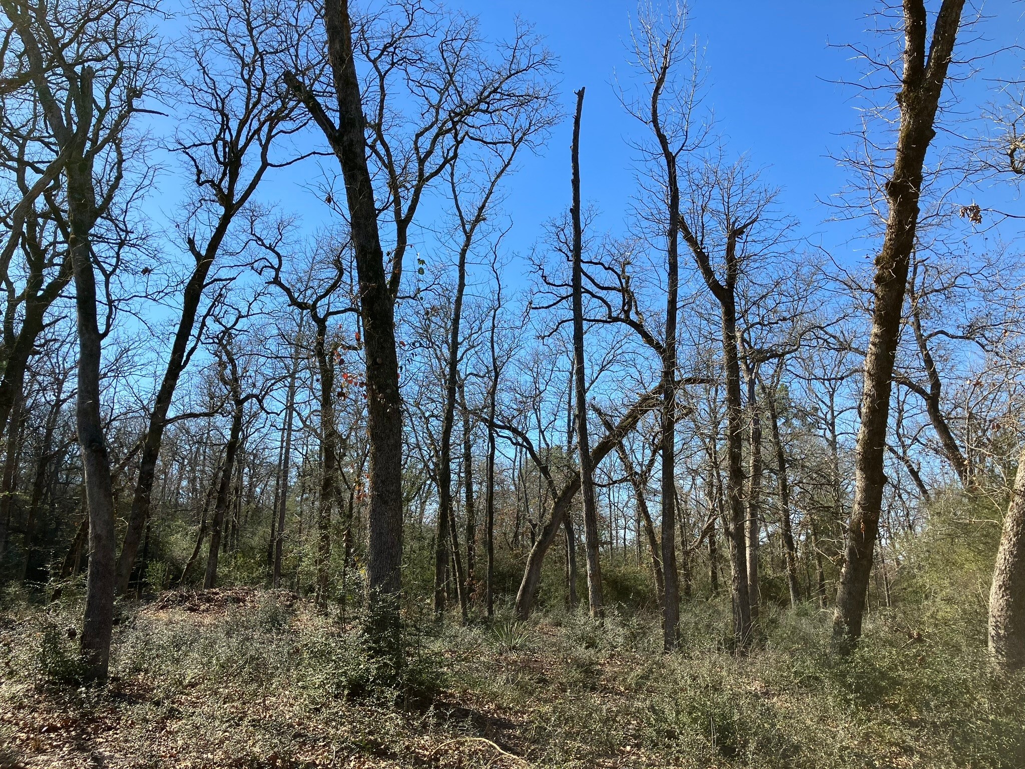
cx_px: 512
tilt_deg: +14.0
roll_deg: -0.6
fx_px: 829
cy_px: 384
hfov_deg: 63.4
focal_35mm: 28
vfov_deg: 49.7
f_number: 1.8
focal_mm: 3.99
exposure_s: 1/1245
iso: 32
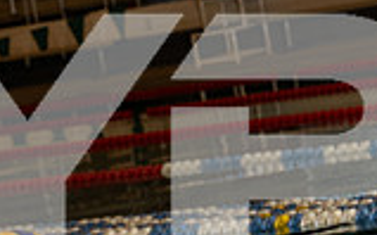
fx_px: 2679
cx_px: 133
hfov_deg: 8.0
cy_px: 428
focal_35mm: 261
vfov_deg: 5.0
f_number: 4
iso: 100
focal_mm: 70
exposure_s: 1/250
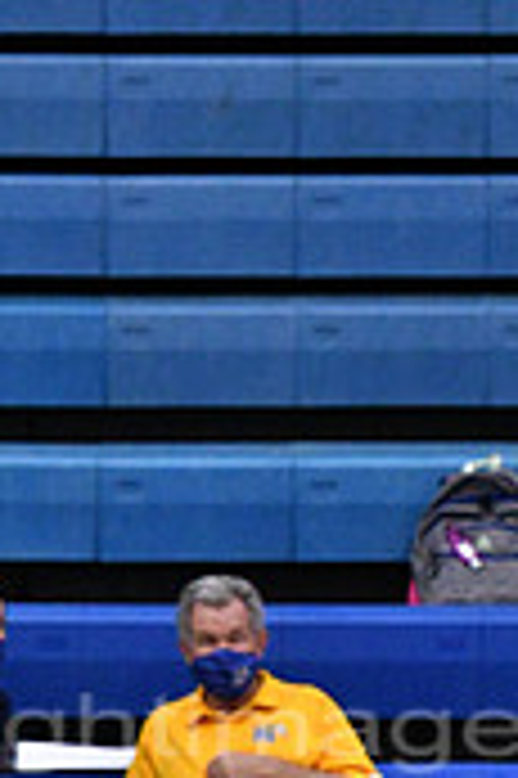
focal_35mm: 615
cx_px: 142
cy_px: 1232
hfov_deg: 2.2
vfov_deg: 3.3
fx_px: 13299
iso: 6400
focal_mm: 122
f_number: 3.2
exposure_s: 1/1250
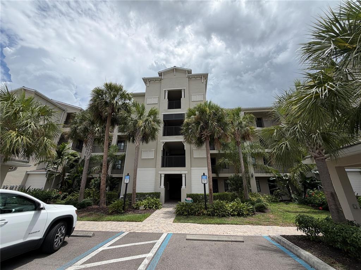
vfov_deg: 85.7
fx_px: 146
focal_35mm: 14
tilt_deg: +20.3
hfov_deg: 102.1
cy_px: 135
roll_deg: +0.9
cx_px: 180
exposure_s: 1/955
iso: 20
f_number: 2.2
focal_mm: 2.22
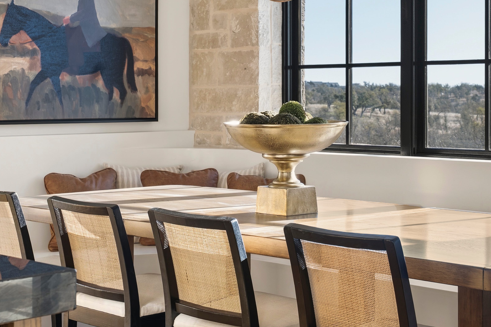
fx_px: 955
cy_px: 137
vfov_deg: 19.4
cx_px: 267
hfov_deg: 28.8
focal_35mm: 70
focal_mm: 37
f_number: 8
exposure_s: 1/8
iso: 125
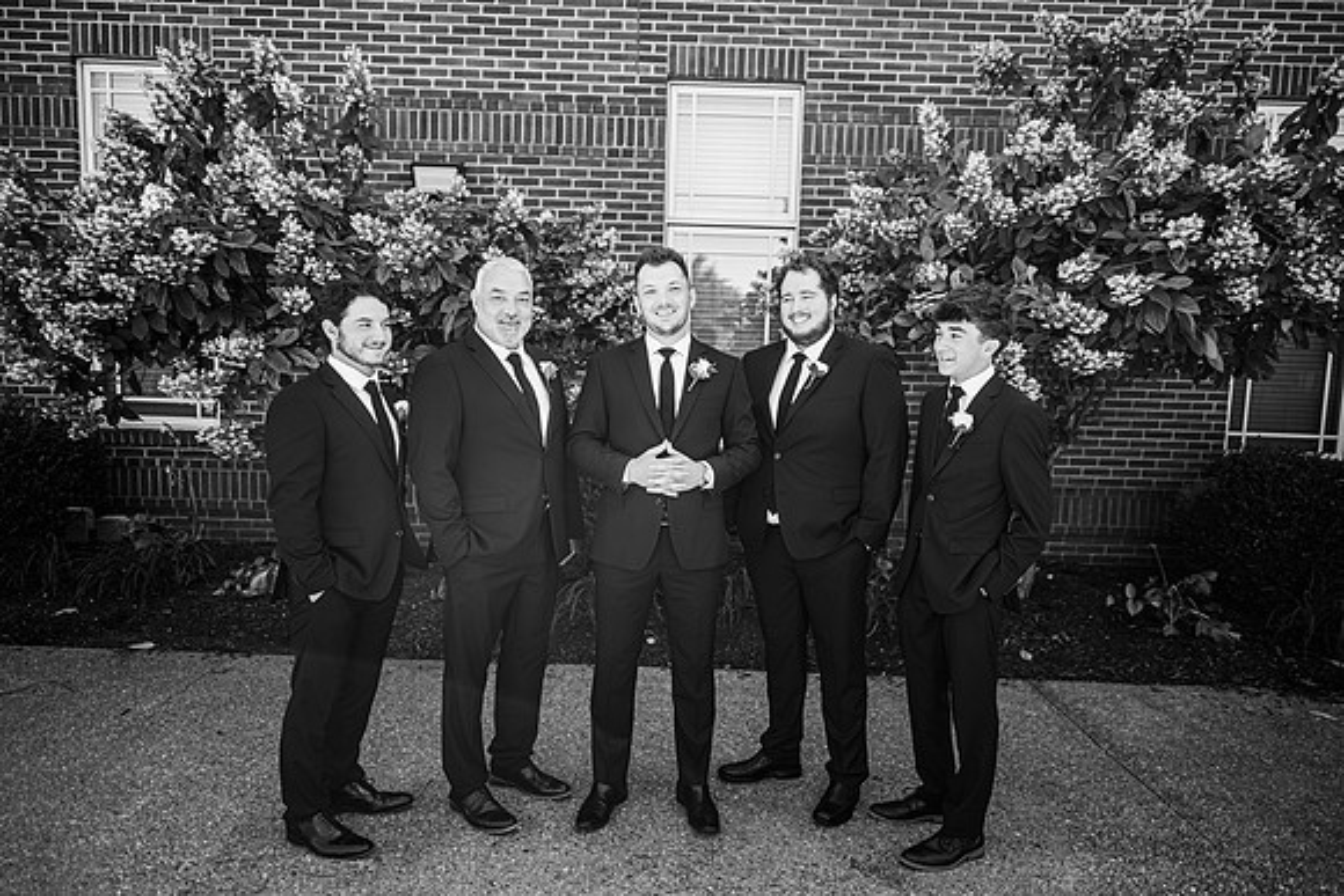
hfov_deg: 73.7
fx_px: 896
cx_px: 672
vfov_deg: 53.2
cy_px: 448
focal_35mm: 24
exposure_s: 1/500
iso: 125
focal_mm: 24
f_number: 2.2
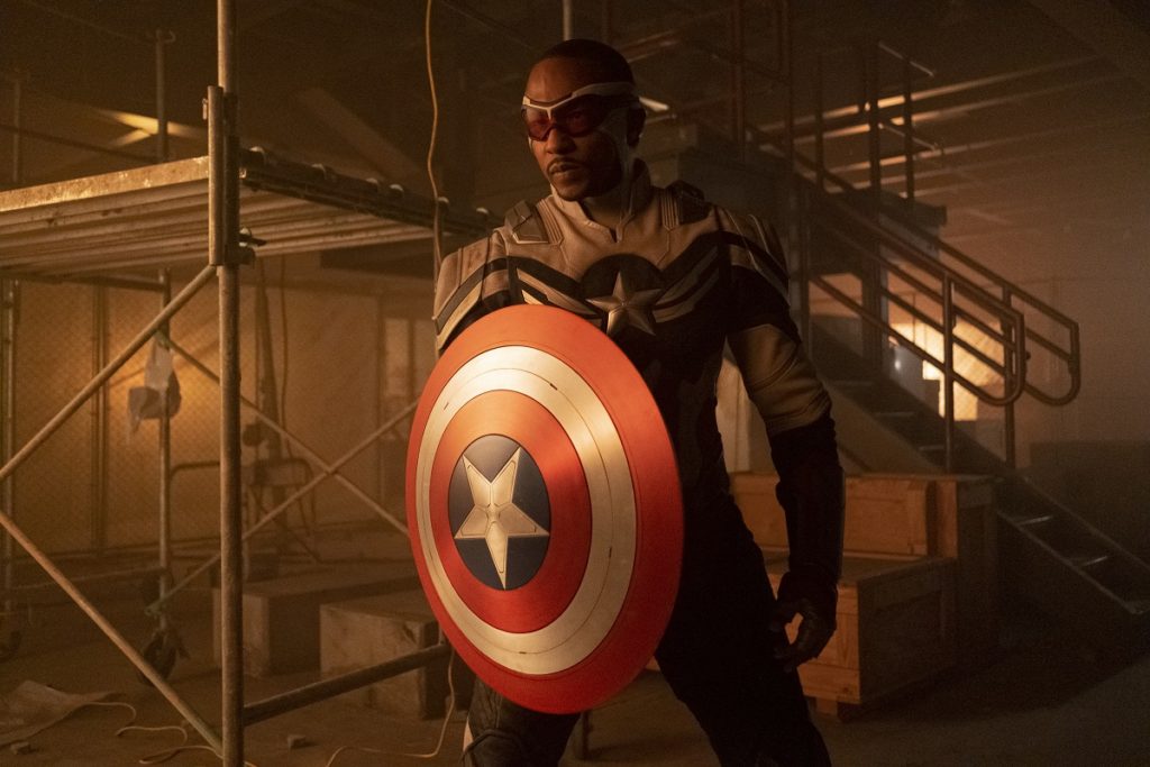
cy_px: 384
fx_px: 1118
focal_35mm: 35
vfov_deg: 37.9
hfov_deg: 54.4
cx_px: 575
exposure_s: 1/200
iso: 6400
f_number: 2
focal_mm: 23
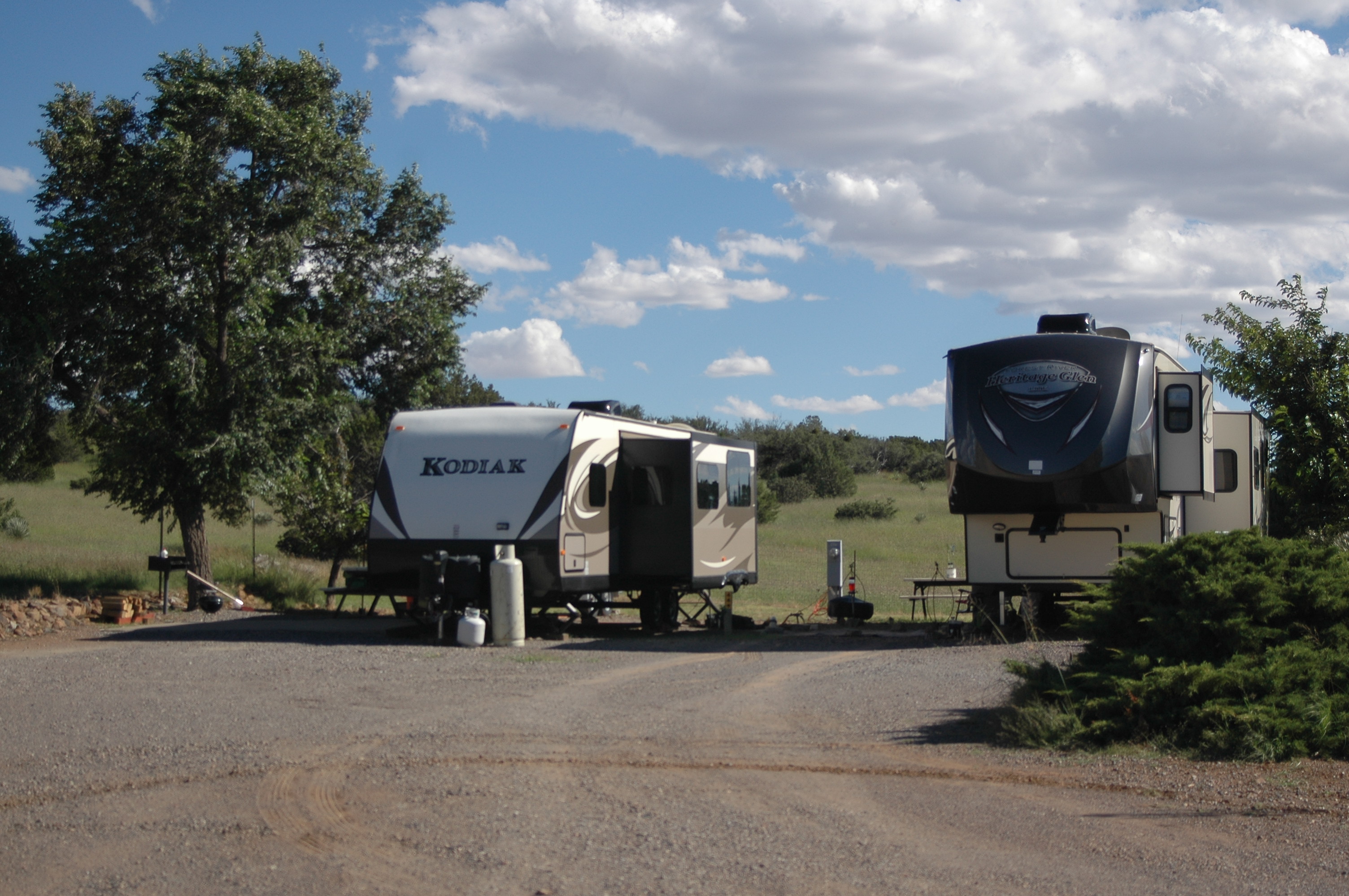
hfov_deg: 29.3
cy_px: 448
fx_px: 2583
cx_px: 674
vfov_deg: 19.7
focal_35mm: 69
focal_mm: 46
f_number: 4.5
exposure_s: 1/1600
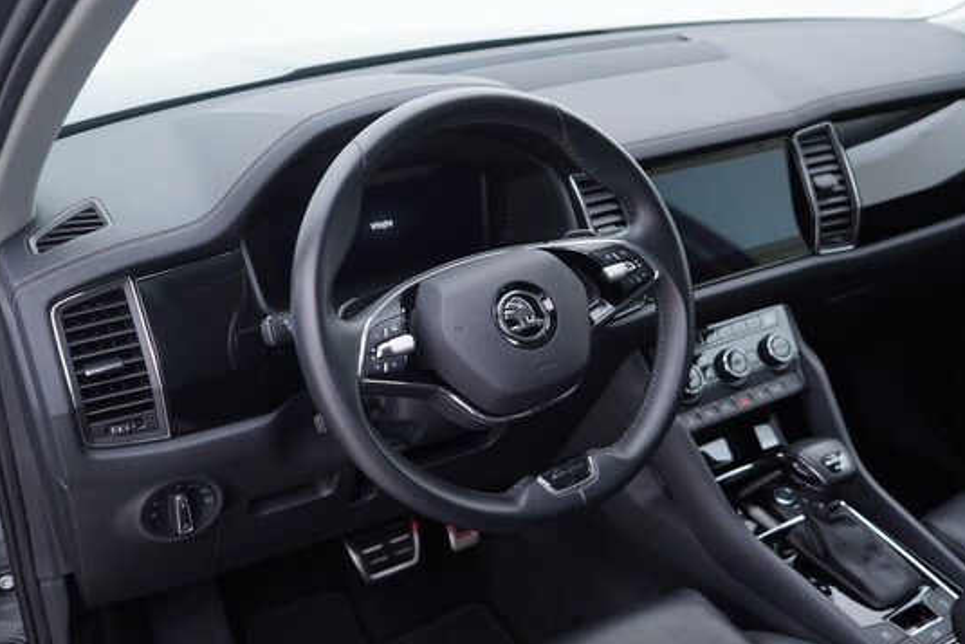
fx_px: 992
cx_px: 491
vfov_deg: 36.0
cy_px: 326
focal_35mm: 37
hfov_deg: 51.9
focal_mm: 24
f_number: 2.8
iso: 160
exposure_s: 1/40
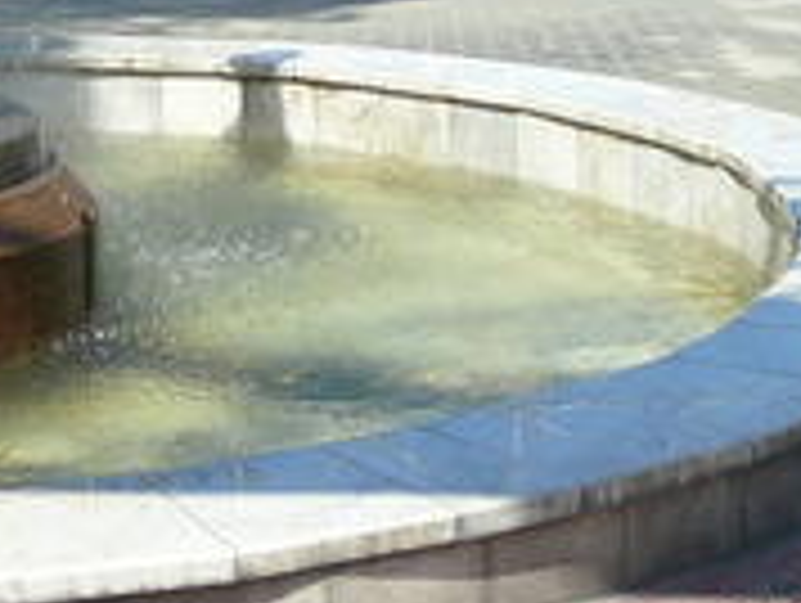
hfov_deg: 18.5
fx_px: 2410
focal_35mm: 104
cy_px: -171
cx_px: 68
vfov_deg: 13.7
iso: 100
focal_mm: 4.7
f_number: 8
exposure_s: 1/160
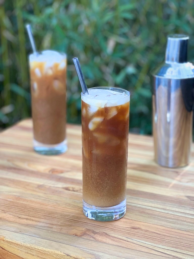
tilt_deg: -18.1
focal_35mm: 77
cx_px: 97
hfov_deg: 19.1
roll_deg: -0.8
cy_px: 130
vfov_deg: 25.3
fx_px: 575
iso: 250
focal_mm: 9
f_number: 2.8
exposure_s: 1/87
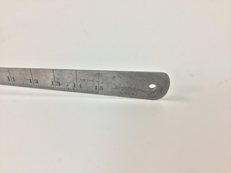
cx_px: 116
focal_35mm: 31
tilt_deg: -45.3
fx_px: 207
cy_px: 86
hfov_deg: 58.4
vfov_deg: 45.4
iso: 32
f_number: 2.4
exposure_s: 1/33
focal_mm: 3.3
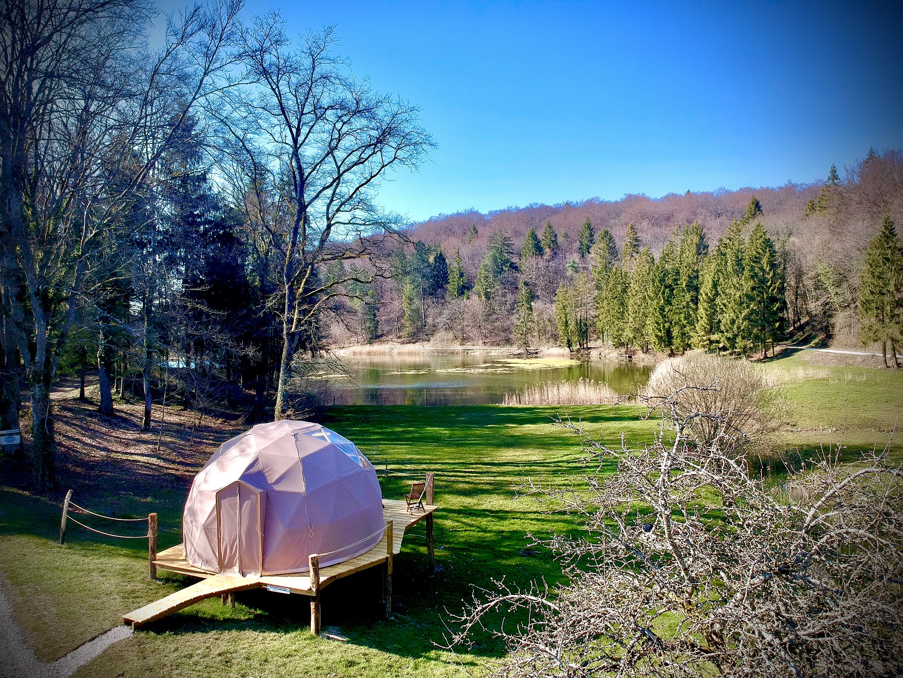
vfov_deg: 54.9
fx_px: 652
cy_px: 339
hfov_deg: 69.4
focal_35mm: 25
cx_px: 452
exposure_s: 1/640
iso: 100
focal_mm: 4.49
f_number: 2.6
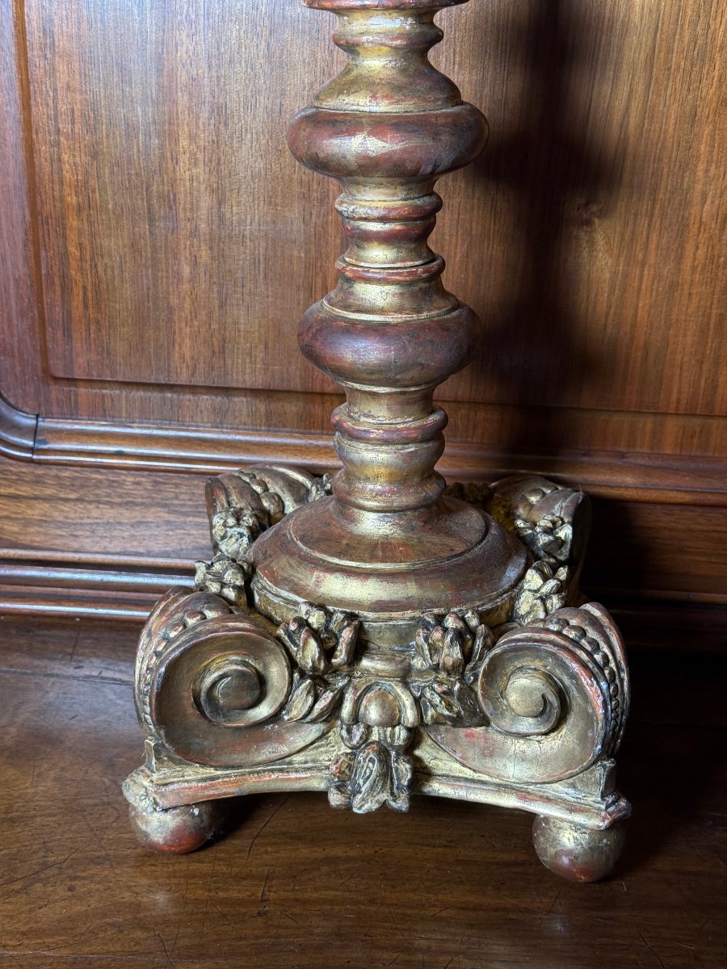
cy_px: 484
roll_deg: -2.0
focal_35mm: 48
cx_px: 364
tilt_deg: -21.0
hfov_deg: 30.3
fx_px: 1344
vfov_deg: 39.7
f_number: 1.78
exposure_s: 1/108
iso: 125
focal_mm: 6.76
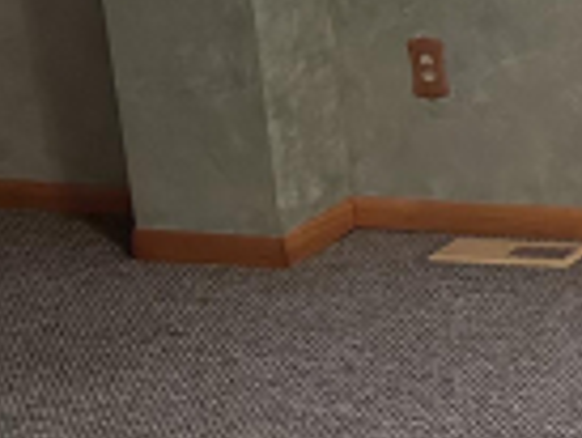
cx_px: 1039
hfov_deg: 14.8
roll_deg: +1.3
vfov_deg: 12.6
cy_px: 115
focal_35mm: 117
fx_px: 1969
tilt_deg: -14.5
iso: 640
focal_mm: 6.86
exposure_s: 1/40
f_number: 1.78
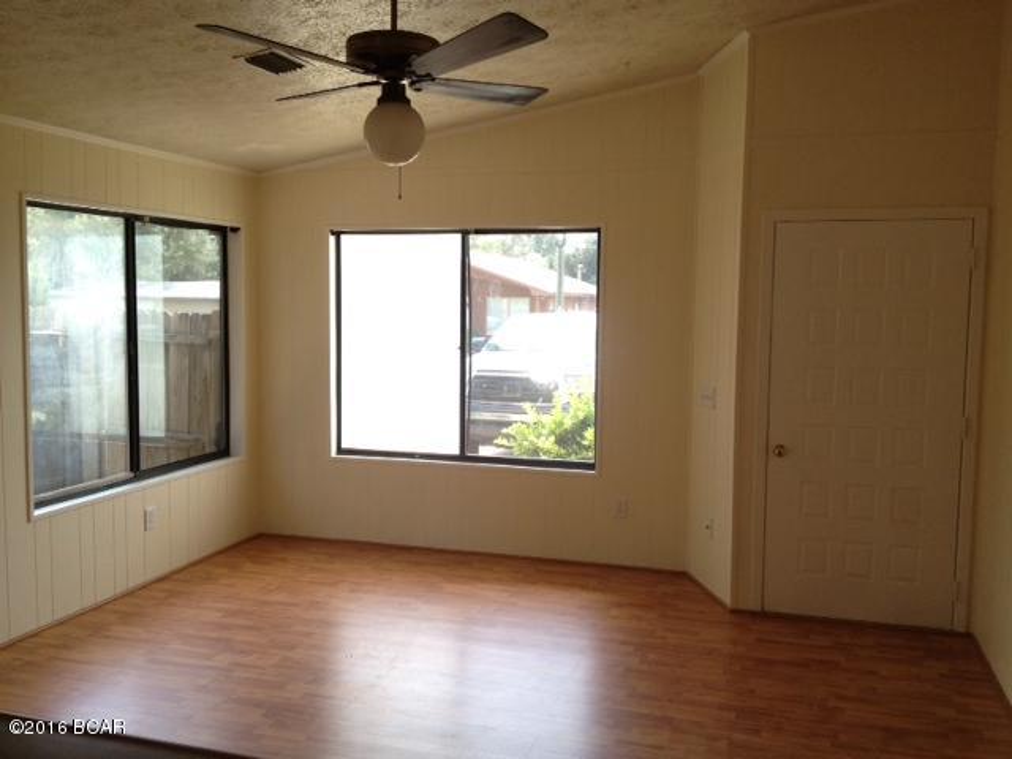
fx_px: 1023
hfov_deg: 52.6
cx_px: 506
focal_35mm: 35
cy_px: 380
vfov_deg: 40.7
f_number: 2.4
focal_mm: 4.28
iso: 100
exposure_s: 1/227
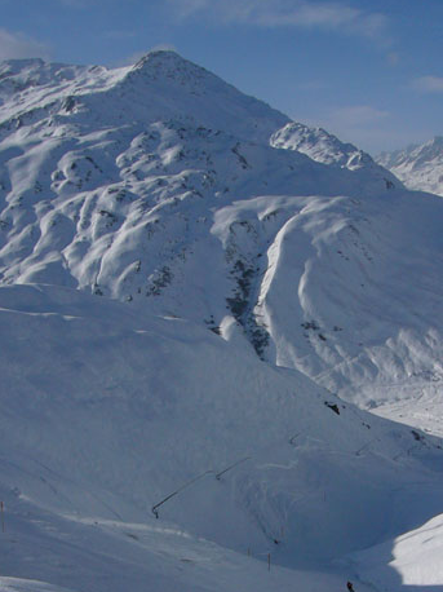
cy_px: 447
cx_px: 296
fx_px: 888
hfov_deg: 27.8
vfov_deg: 36.0
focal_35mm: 52
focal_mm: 4.6
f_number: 5.6
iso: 80
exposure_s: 1/1000
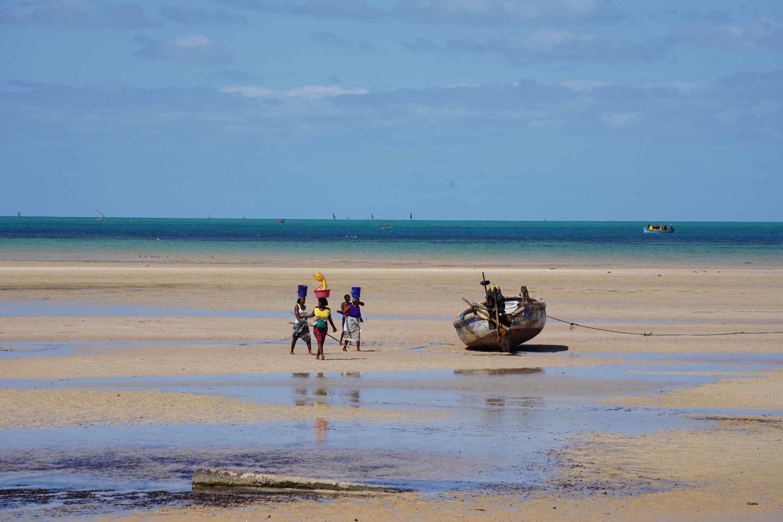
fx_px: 3566
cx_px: 392
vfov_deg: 8.4
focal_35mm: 164
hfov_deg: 12.5
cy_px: 261
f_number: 10
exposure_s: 1/320
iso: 100
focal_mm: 164
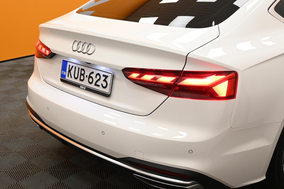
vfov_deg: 29.9
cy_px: 94
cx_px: 142
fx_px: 355
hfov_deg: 43.6
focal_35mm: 45
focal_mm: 30
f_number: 4.8
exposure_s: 1/50
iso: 560
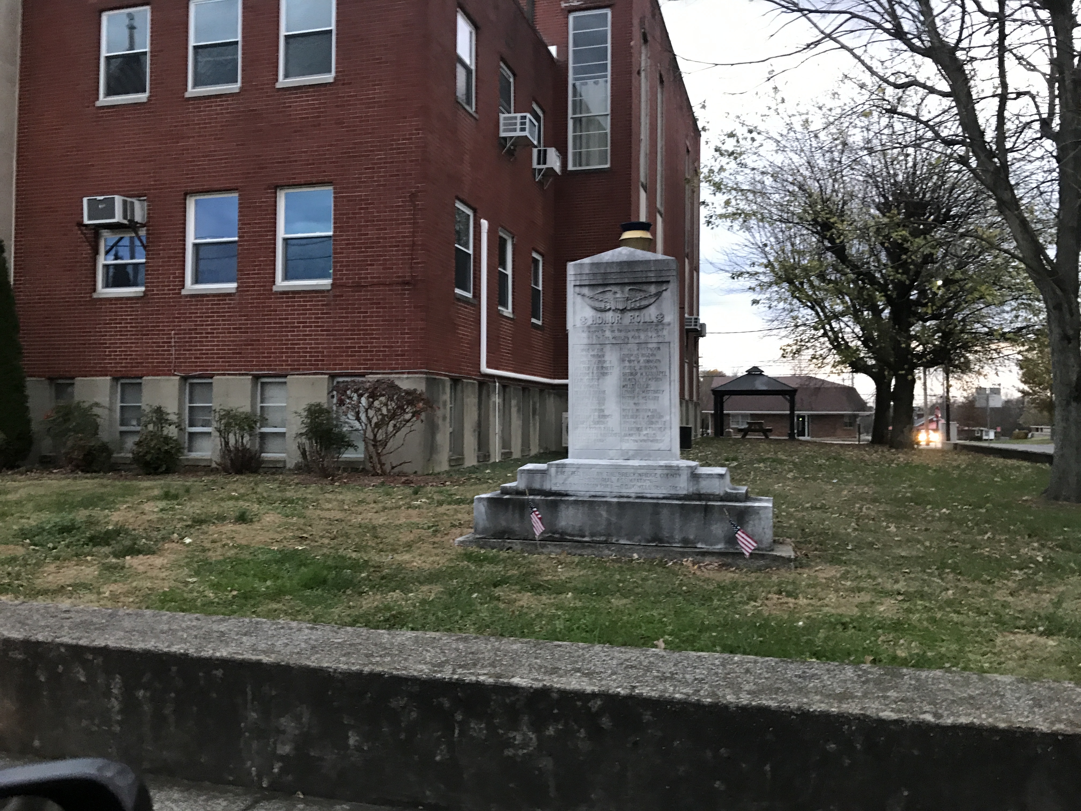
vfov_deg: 49.7
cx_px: 540
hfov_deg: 63.4
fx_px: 874
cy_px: 406
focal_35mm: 28
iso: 80
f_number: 1.8
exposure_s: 1/16
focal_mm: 3.99
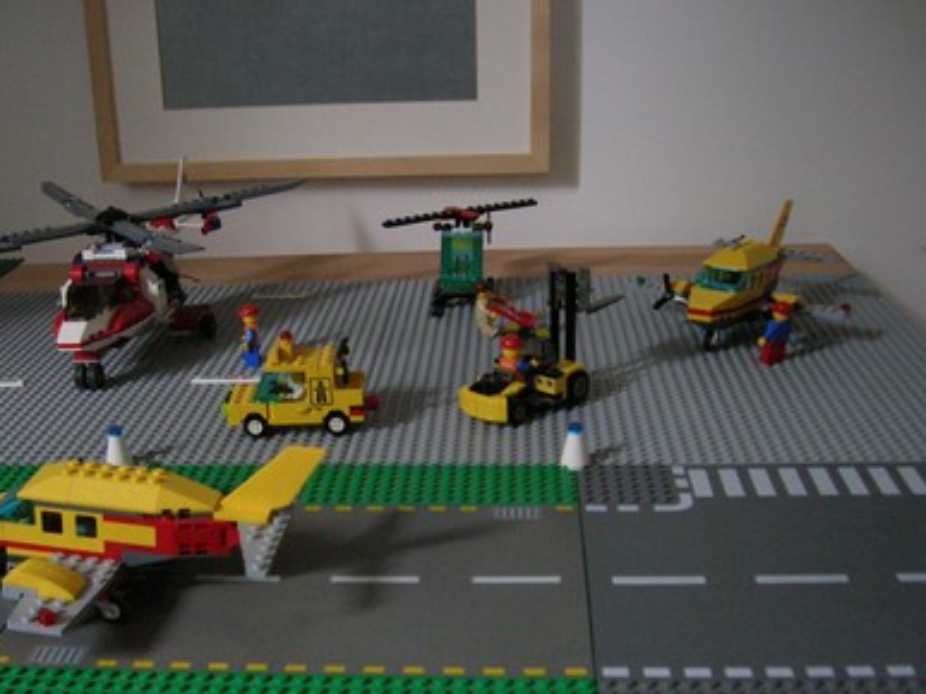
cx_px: 362
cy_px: 408
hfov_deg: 42.7
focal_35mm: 44
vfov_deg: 32.8
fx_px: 1176
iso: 200
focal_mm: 5.7
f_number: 2.9
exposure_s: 1/20.8
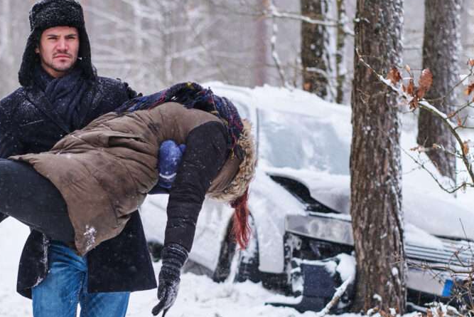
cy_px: 186
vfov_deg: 10.6
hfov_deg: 15.9
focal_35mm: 129
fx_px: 1699
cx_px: 160
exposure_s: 1/1000
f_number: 2.2
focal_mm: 56
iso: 400
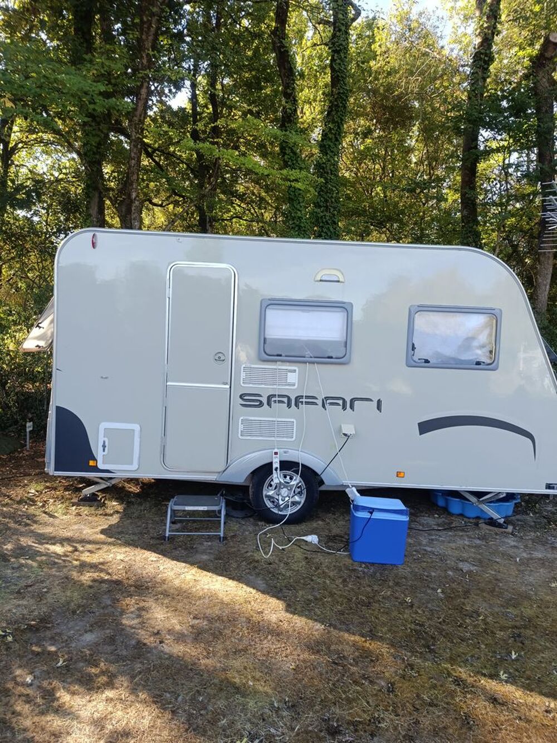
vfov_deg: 71.6
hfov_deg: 56.8
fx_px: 515
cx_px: 278
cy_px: 372
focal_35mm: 24
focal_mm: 5.24
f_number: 1.7
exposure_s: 1/100
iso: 100
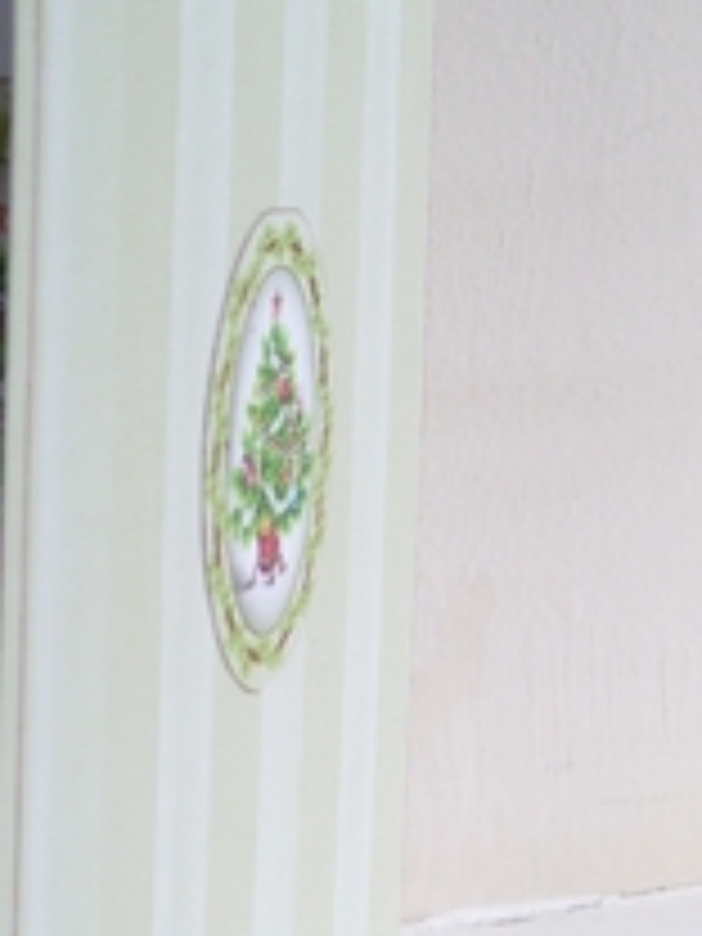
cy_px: 554
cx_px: 38
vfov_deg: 25.0
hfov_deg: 18.5
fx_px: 2109
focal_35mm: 78
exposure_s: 1/90
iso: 80
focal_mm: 6
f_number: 2.7
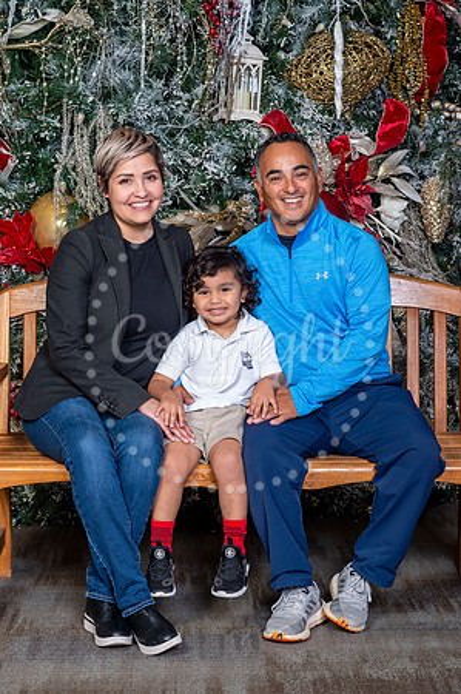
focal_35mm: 85
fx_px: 1636
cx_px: 230
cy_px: 347
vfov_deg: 23.9
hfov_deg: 16.0
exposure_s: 1/125
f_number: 8
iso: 400
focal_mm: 85
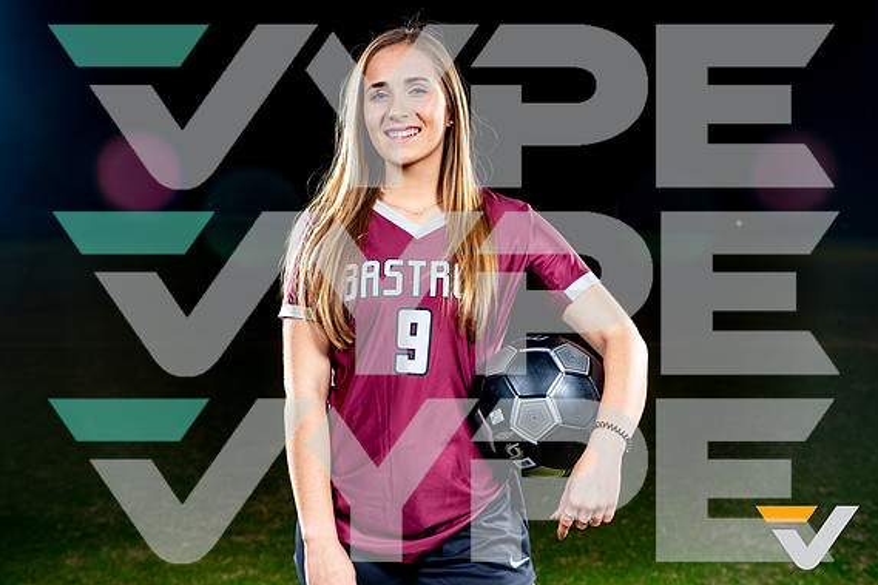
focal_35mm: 52
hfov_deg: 38.2
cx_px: 446
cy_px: 294
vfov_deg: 26.0
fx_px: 1268
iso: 100
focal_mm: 51
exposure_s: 1/125
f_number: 5.6
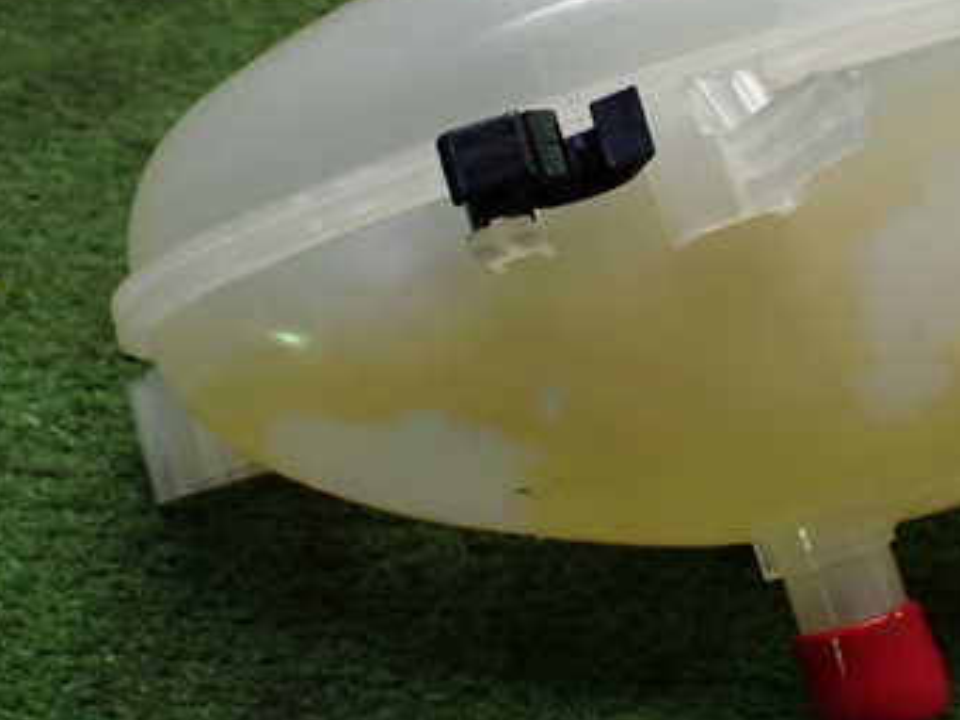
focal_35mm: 53
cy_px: 209
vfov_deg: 27.3
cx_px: 649
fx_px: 1470
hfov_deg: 35.8
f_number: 2.3
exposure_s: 1/125
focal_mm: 5.4
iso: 400
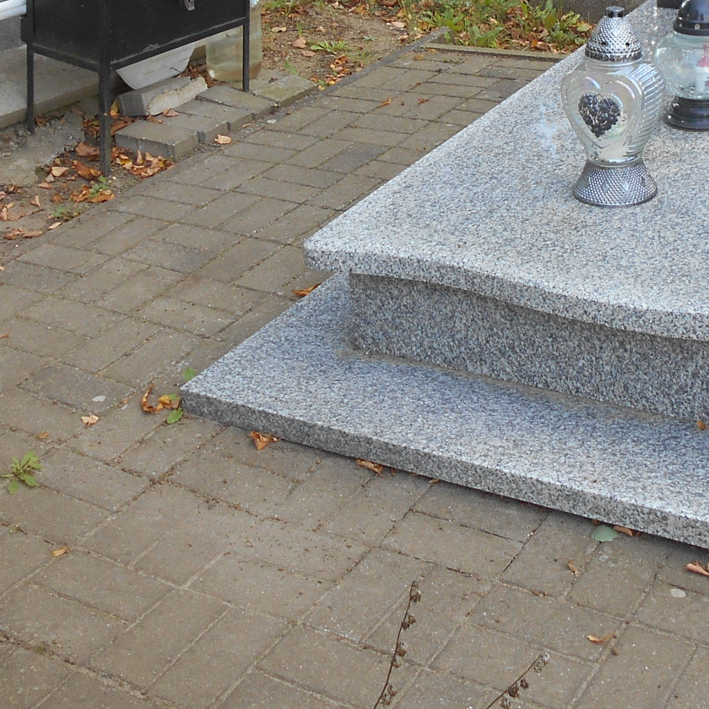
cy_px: 111
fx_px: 1390
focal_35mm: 60
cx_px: 478
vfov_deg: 27.8
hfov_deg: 28.4
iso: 80
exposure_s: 1/125
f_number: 3.2
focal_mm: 4.6
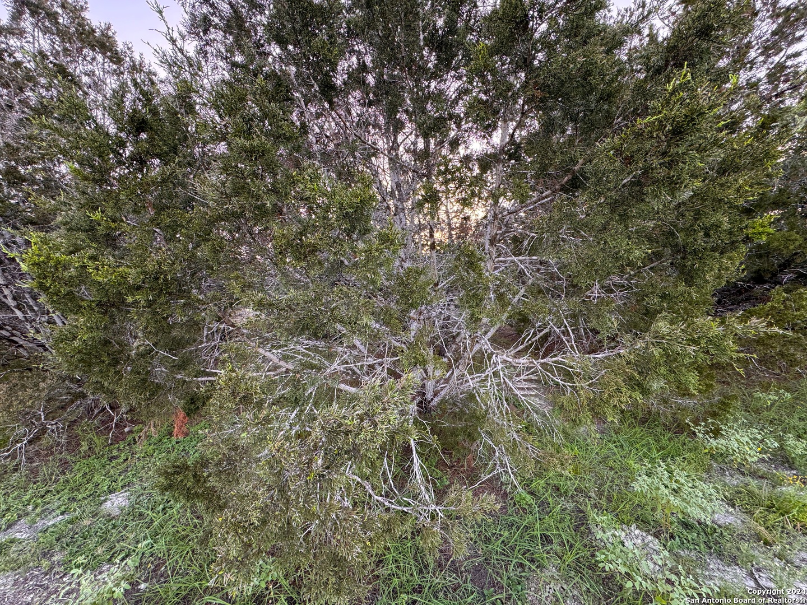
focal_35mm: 14
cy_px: 302
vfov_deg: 85.7
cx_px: 404
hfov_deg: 102.1
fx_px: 326
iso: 125
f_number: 2.2
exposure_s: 1/99
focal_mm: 2.22
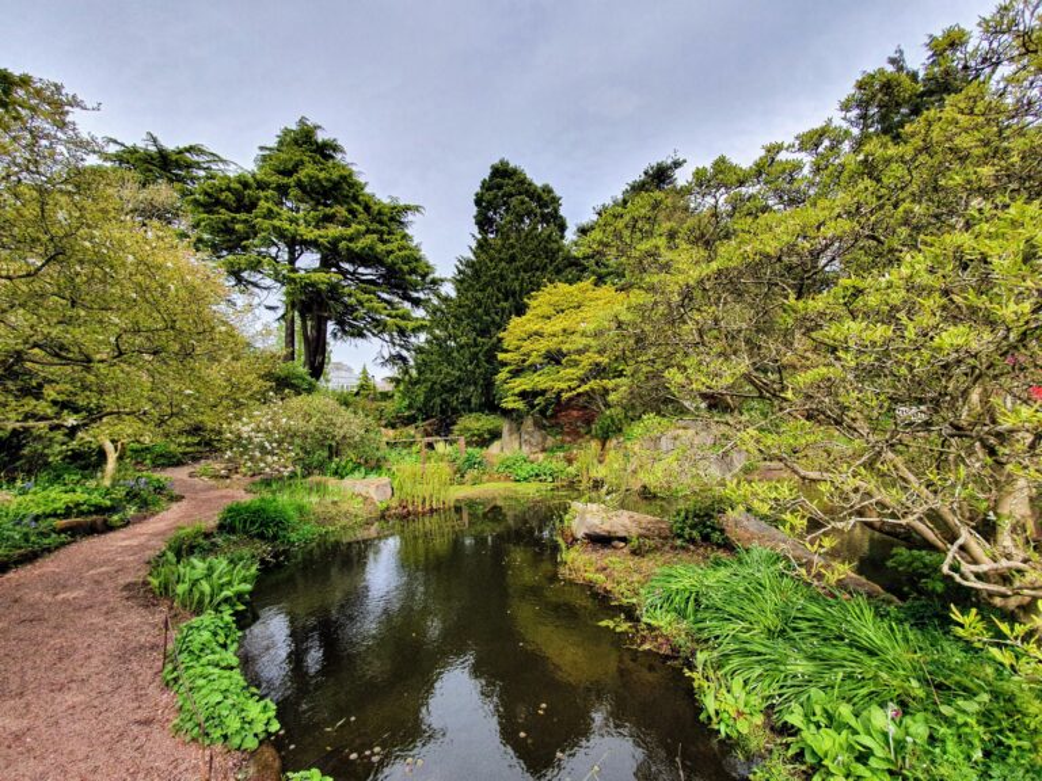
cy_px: 390
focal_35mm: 13
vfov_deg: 89.9
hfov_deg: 106.2
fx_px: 391
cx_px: 521
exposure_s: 1/948
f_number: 2.2
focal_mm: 1.8
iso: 50
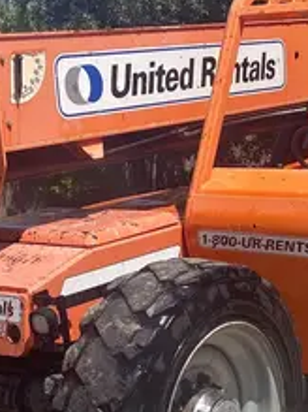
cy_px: 334
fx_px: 1033
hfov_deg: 17.0
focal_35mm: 87
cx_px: 158
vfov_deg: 22.2
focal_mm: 4.25
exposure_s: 1/3205
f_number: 1.8
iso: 32
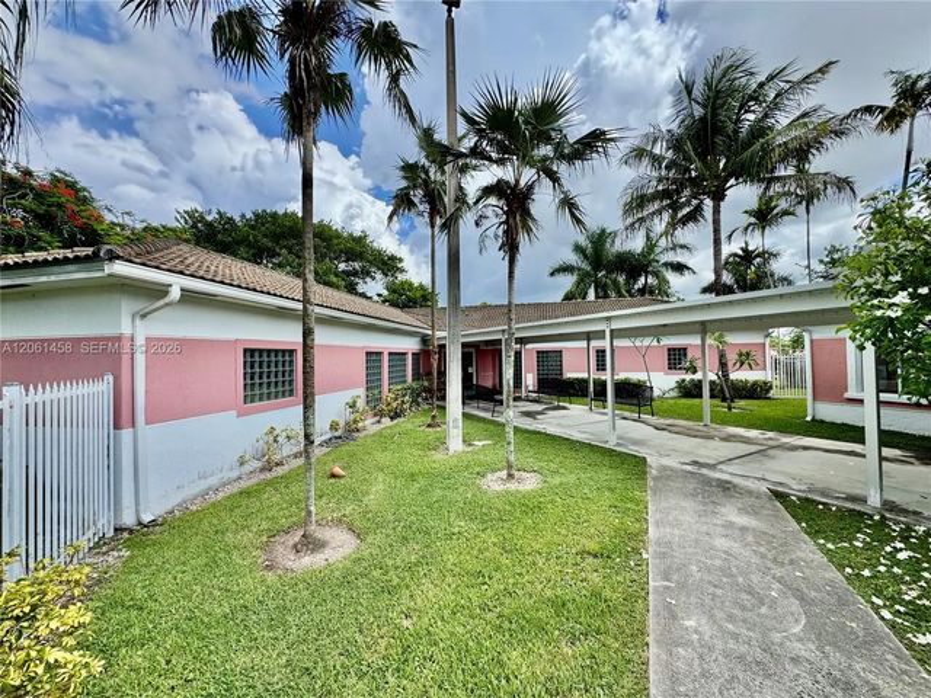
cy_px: 349
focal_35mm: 14
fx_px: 377
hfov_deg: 102.1
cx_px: 466
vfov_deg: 85.7
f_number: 2.2
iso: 50
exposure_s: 1/1034
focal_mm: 2.22
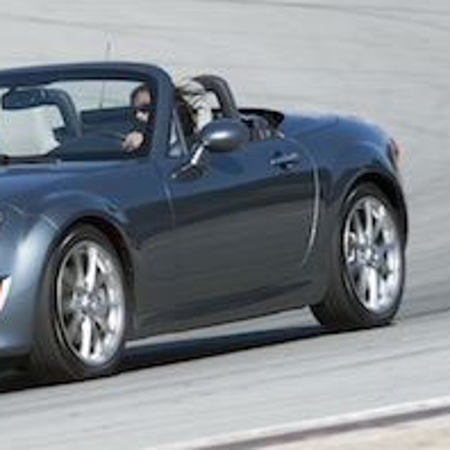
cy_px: 208
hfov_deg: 3.2
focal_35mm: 546
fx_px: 8030
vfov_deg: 3.2
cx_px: 22
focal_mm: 300
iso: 200
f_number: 10
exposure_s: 1/250
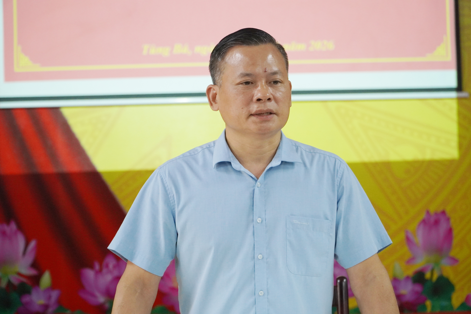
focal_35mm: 102
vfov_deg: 13.4
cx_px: 236
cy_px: 157
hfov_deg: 20.0
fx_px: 1334
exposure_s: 1/160
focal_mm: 68
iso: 2000
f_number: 4
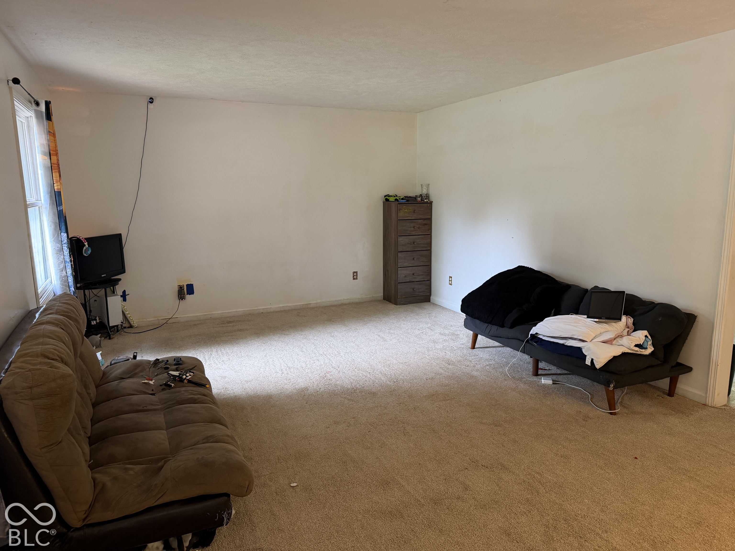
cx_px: 368
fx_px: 510
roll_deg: +1.0
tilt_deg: -10.4
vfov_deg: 56.8
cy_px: 276
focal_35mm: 24
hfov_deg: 71.6
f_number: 1.78
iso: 250
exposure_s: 1/60
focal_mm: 6.76
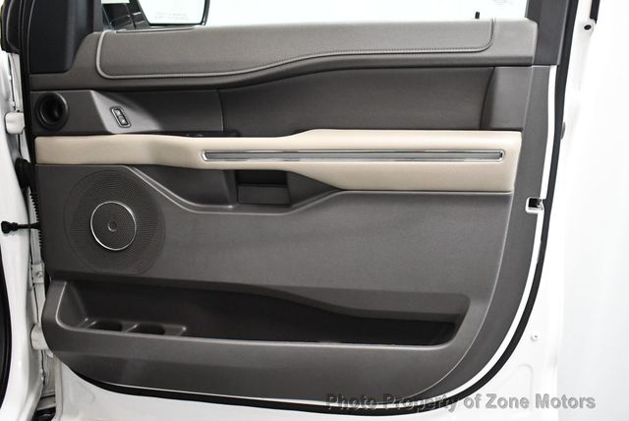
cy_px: 210
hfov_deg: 53.1
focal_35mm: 36
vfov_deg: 36.9
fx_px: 630
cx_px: 314
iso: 3200
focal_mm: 18
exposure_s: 1/125
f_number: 3.5
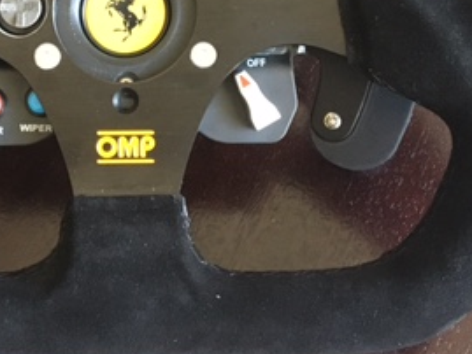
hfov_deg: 27.9
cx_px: 139
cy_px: -26
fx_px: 941
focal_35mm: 69
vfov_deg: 20.4
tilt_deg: -59.0
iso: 250
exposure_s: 1/15
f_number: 2.2
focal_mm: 4.15
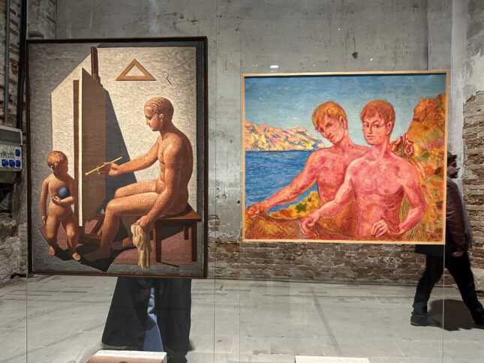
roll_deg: +0.8
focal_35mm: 24
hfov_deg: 71.6
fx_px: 336
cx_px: 242
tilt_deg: -1.3
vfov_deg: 56.8
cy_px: 182
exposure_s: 1/50
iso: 500
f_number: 1.78
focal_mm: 6.86
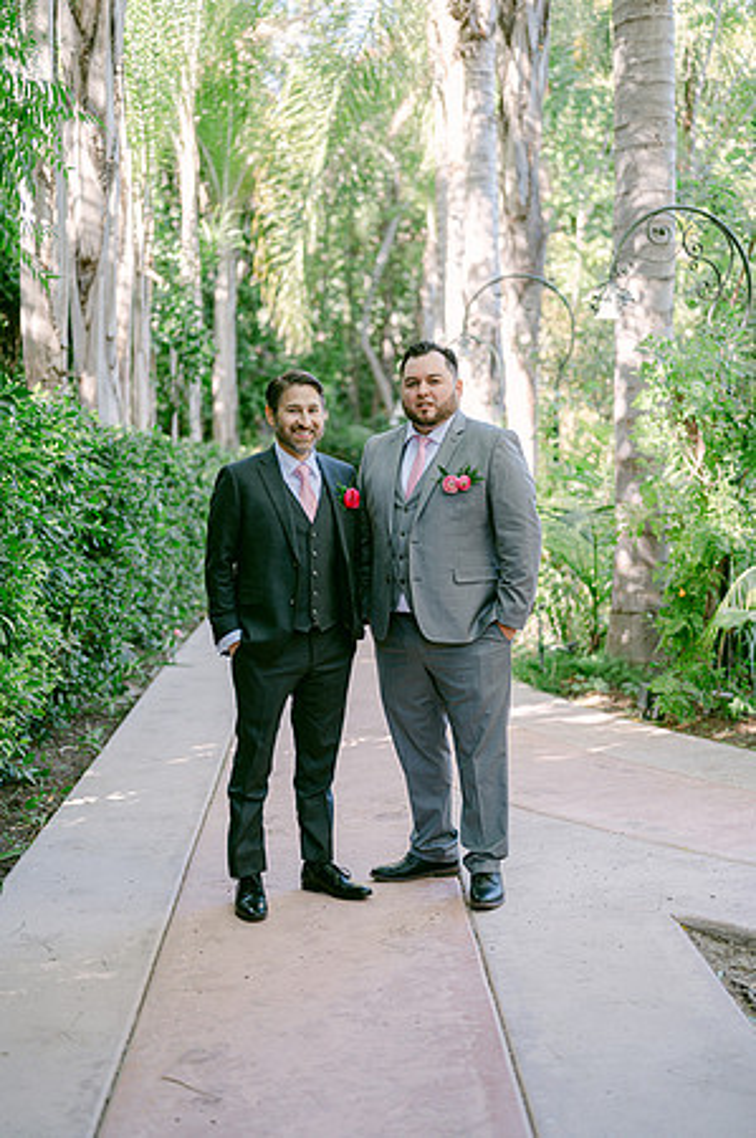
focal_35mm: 50
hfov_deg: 26.9
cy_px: 569
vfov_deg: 39.6
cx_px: 378
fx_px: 1579
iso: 100
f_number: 2
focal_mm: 50
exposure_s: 1/125
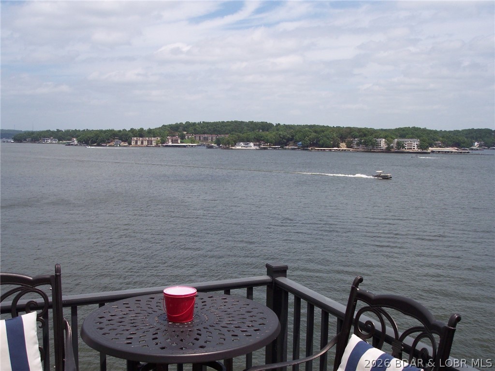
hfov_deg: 49.0
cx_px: 248
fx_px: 543
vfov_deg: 37.7
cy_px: 186
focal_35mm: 38
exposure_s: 1/1000
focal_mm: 8
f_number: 4.8
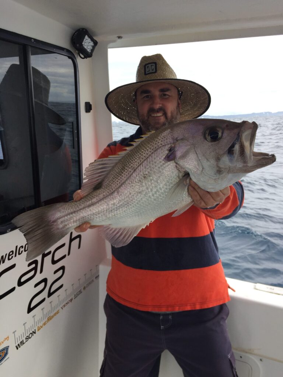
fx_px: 316
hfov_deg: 48.2
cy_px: 188
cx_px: 142
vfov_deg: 61.7
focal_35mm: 29
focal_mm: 4.15
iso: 32
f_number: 2.2
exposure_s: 1/449
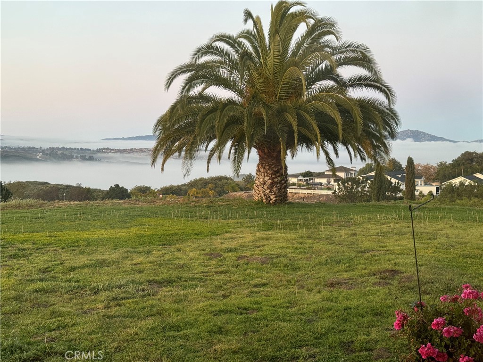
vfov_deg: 30.3
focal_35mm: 48
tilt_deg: -3.1
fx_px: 670
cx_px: 242
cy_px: 181
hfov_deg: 39.7
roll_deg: -0.9
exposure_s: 1/60
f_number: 1.78
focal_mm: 6.86
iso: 160
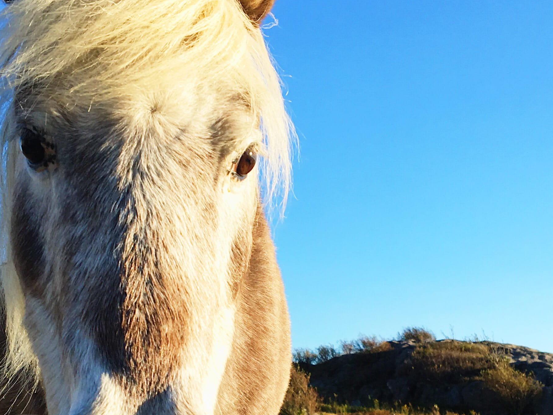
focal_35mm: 65
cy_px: 333
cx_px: 234
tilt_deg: +4.2
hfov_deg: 29.8
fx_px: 1038
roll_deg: -2.4
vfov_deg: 22.3
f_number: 2.2
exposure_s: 1/894
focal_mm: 4.15
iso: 25
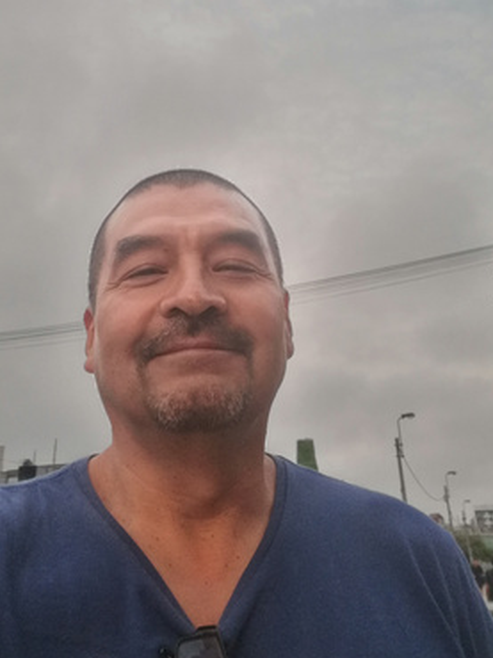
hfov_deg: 39.5
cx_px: 199
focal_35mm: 36
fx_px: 684
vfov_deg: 50.5
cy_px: 222
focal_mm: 3.81
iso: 250
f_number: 2
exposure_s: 1/30
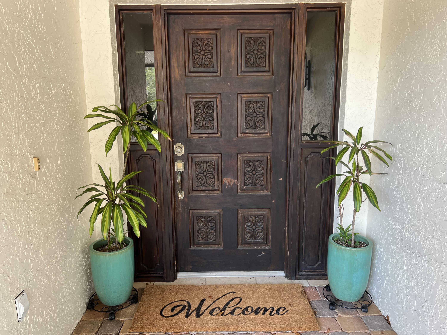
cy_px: 168
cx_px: 224
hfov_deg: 67.3
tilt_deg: -10.0
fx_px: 336
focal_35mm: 26
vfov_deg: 53.1
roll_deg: +0.8
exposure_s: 1/121
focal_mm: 5.7
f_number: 1.5
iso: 64
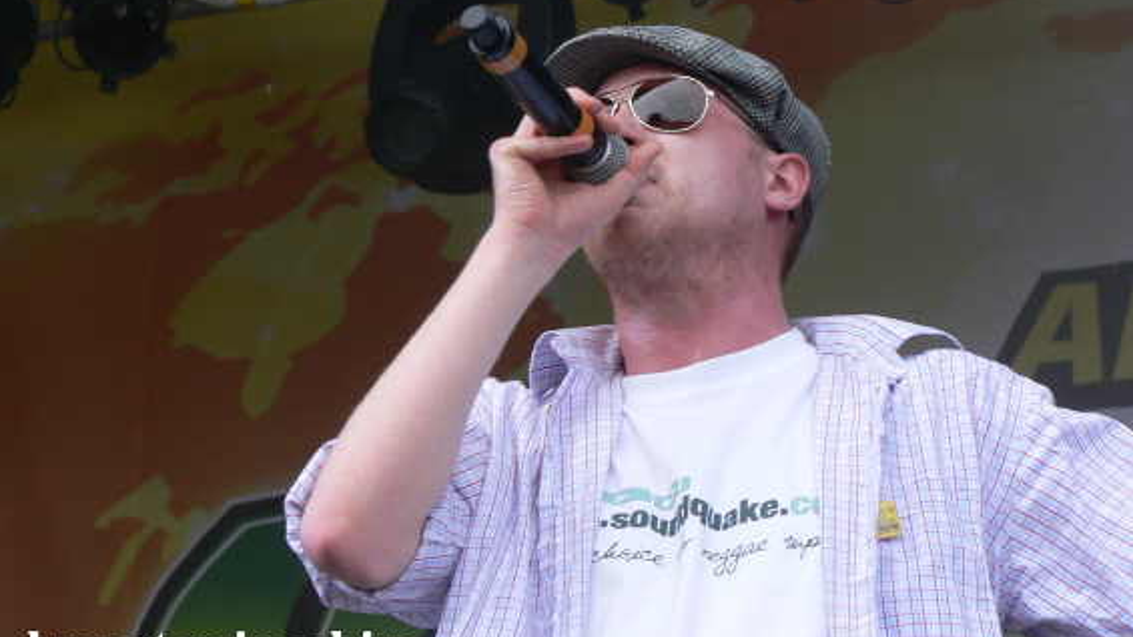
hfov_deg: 10.9
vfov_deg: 6.1
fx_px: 5949
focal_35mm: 198
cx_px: 566
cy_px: 253
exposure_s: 1/160
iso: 64
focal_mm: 31
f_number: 4
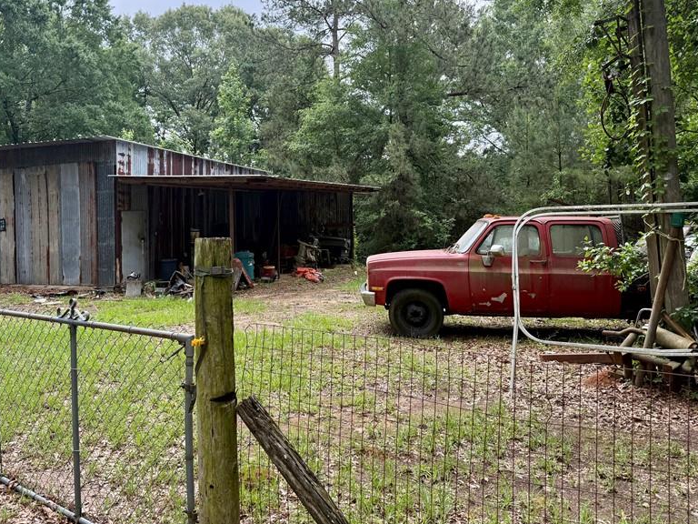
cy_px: 203
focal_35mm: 32
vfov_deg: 43.9
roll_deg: +0.8
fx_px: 645
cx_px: 268
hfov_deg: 56.2
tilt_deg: +3.3
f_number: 1.78
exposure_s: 1/665
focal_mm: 6.76
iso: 100
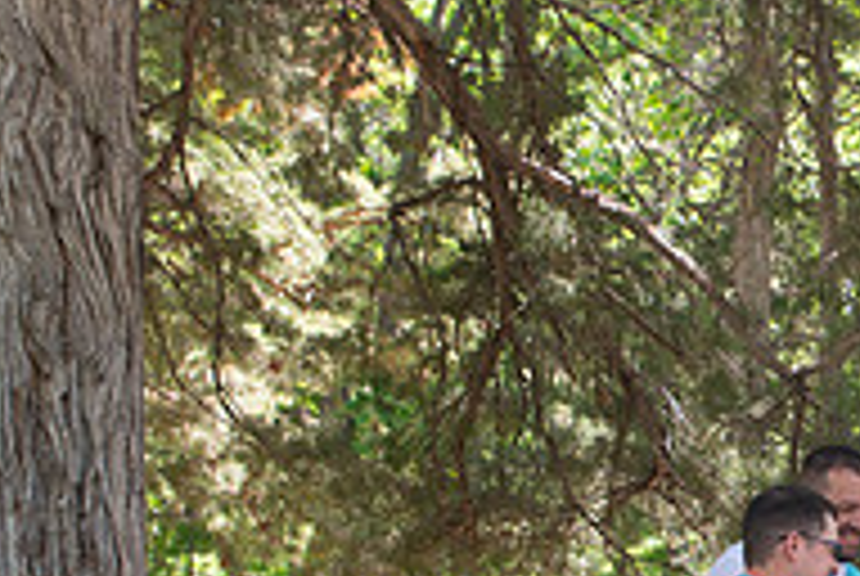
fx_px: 2105
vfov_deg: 15.0
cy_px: 718
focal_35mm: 88
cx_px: 1162
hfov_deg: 20.7
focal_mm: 29
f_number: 5
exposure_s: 1/125
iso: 250
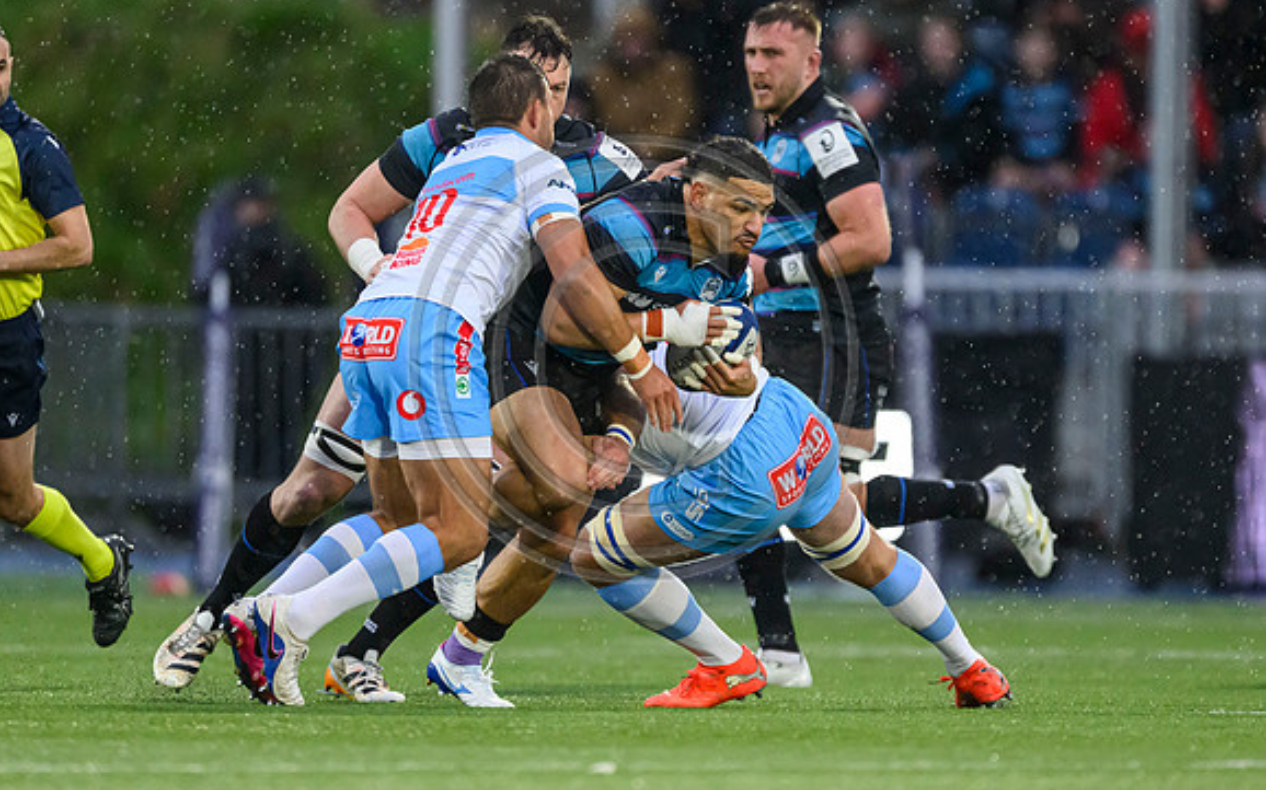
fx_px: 31736
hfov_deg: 2.3
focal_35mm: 920
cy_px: 442
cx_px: 653
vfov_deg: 1.4
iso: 4000
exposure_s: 1/1600
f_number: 4
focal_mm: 560
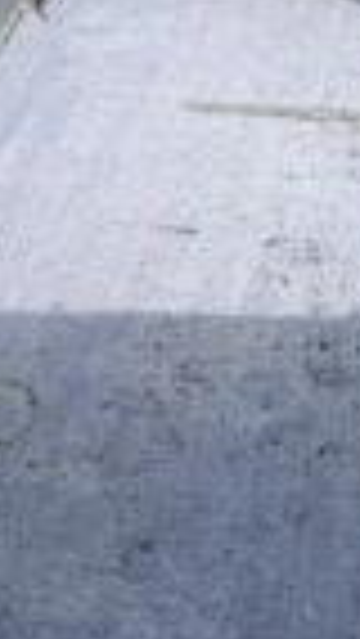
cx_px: 536
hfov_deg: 12.9
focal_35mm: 89
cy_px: 216
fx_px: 1509
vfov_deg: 23.8
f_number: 1.8
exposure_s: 1/1168
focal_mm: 3
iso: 25
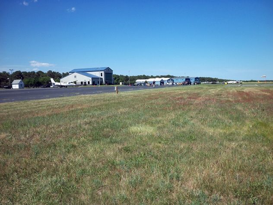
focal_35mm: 34
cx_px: 136
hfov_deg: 54.0
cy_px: 102
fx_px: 268
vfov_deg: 41.8
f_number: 8.8
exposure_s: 1/160
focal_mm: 5.7
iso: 80
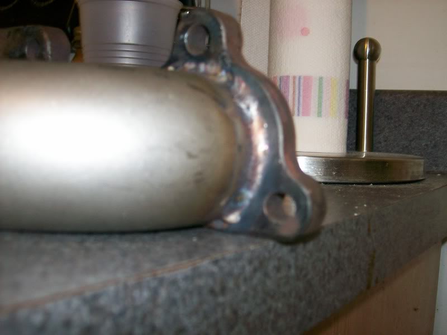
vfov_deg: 32.1
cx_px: 224
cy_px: 168
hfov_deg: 42.1
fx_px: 581
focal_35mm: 45
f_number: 3
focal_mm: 7.6
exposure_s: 1/18.3
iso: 80
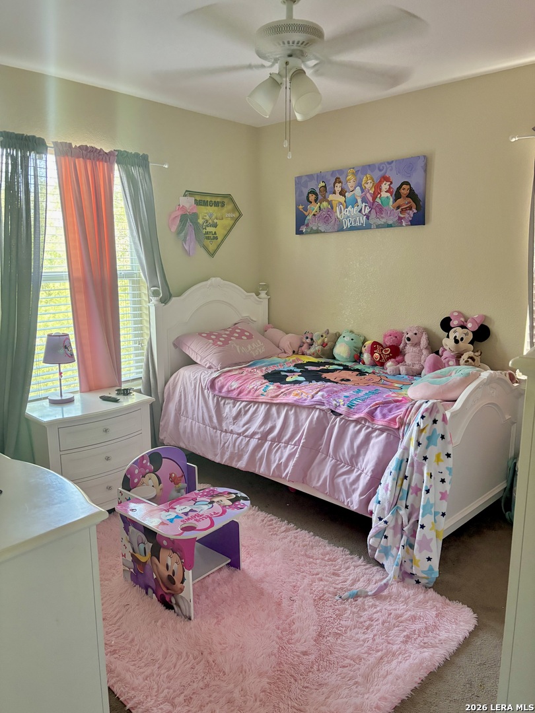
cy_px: 356
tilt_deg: -10.6
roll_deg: -0.5
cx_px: 268
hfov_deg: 53.1
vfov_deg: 67.3
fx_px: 536
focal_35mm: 26
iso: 500
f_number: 1.6
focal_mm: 5.96
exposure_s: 1/60
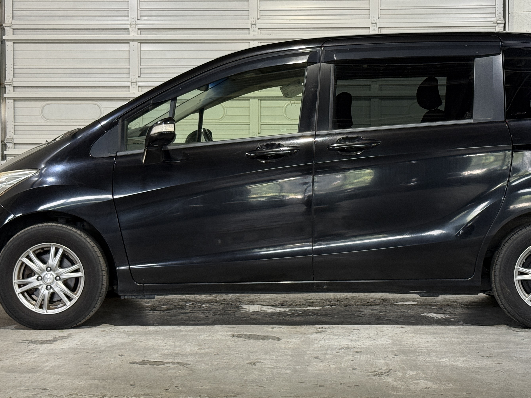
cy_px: 166
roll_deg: +0.3
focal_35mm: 72
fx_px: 1104
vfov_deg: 20.4
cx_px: 301
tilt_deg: -0.1
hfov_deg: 27.0
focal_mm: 6.76
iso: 125
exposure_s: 1/60
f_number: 1.78
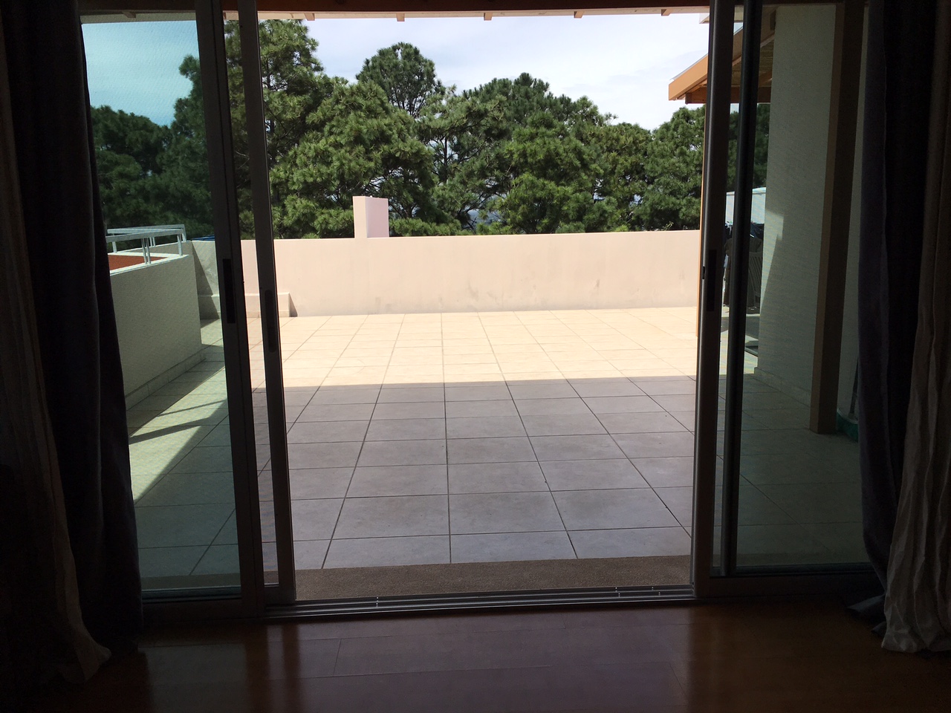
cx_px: 476
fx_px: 797
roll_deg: +0.7
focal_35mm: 29
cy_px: 356
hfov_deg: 61.7
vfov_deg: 48.2
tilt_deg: -10.3
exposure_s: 1/1972
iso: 25
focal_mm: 4.15
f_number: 2.2
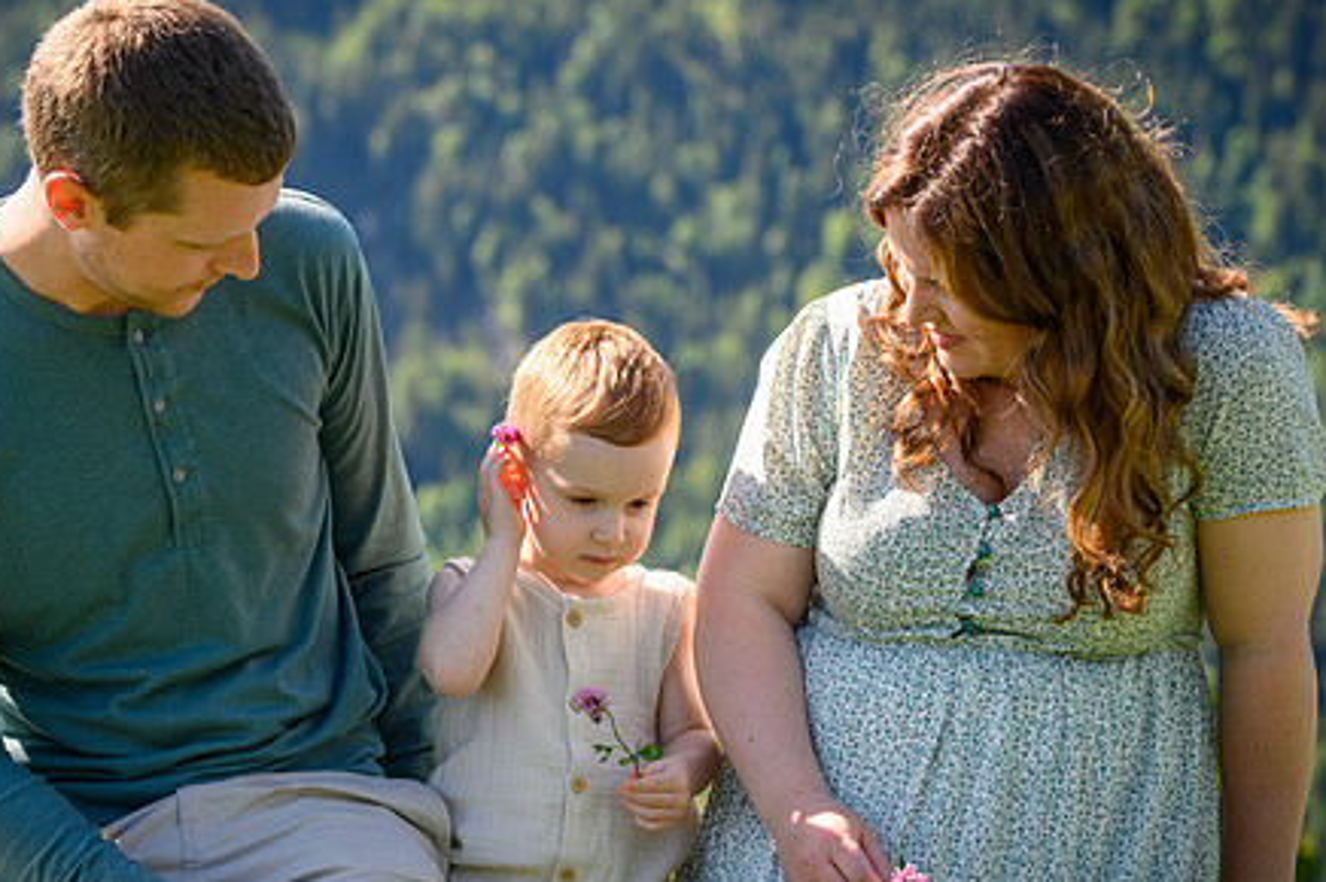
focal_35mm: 109
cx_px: 572
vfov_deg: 12.5
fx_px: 4012
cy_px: 453
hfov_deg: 18.8
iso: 100
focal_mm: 82
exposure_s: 1/320
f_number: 5
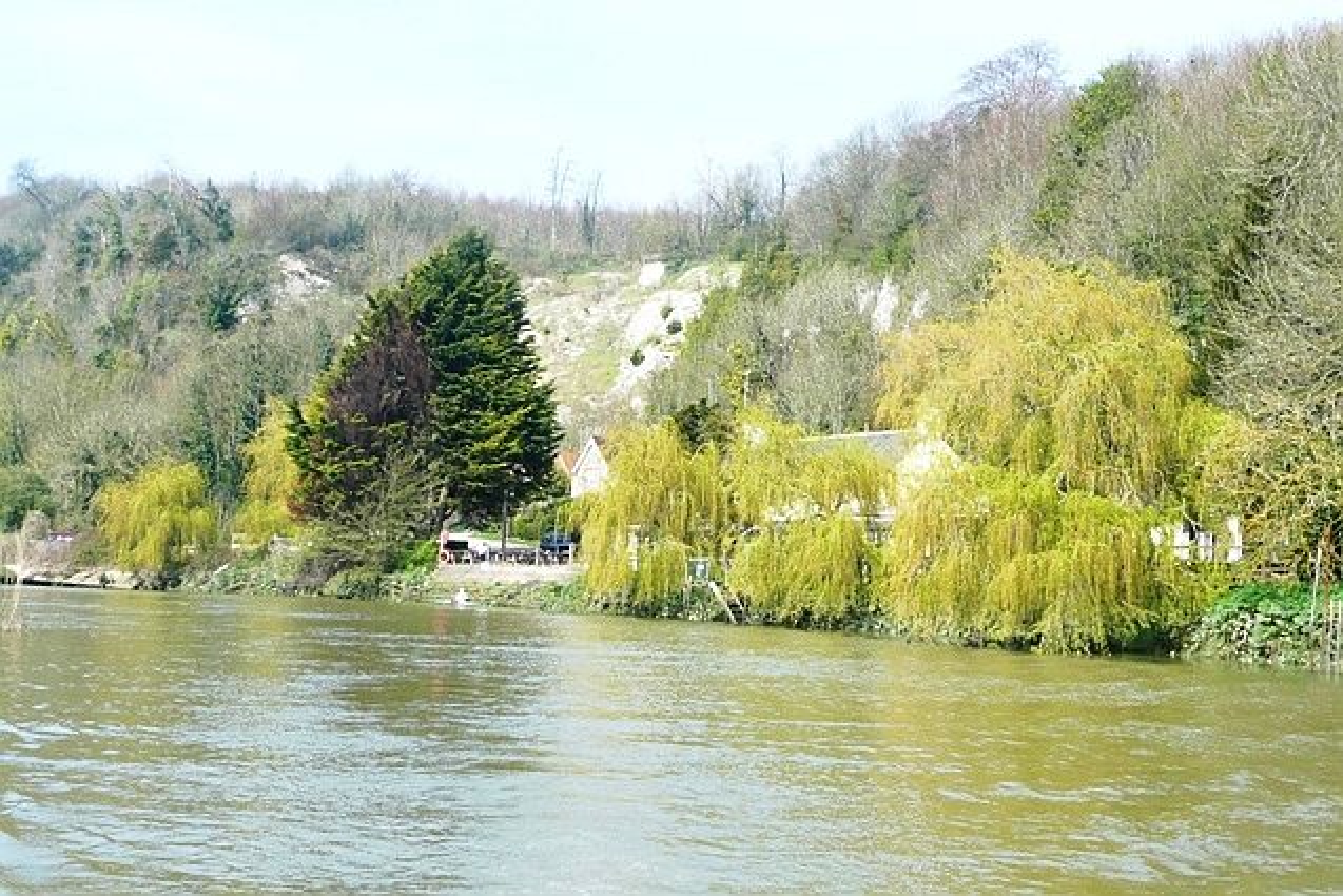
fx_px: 2164
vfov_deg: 23.4
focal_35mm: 58
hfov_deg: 34.5
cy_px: 448
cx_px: 672
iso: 100
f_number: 4.4
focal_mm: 9.5
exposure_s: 1/250
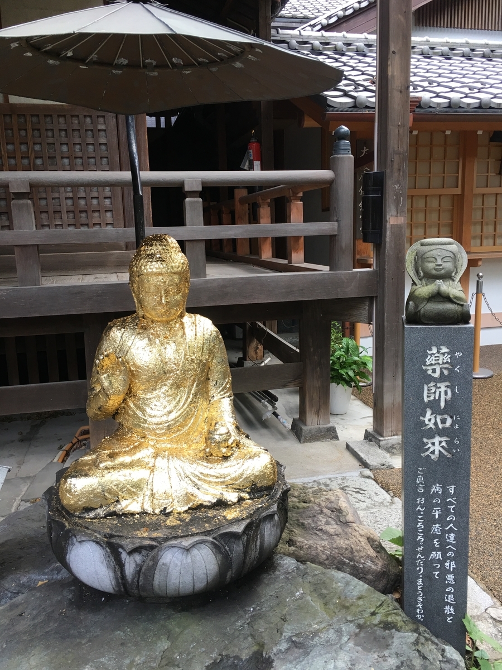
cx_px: 251
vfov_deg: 61.7
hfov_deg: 48.2
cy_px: 335
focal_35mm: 29
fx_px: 561
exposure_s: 1/40
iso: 25
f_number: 2.2
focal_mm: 4.15
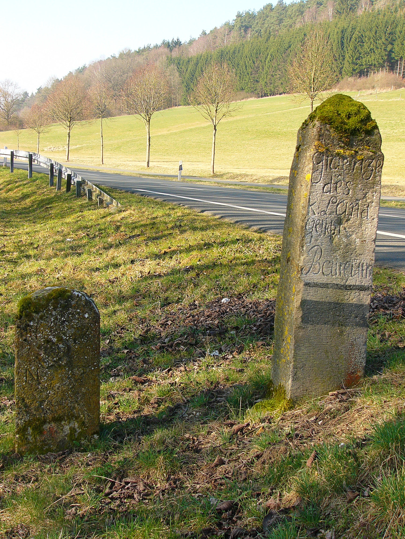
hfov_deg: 26.1
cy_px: 270
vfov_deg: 34.3
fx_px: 874
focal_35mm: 56
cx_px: 202
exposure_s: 1/125
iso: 50
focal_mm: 9.3
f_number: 4
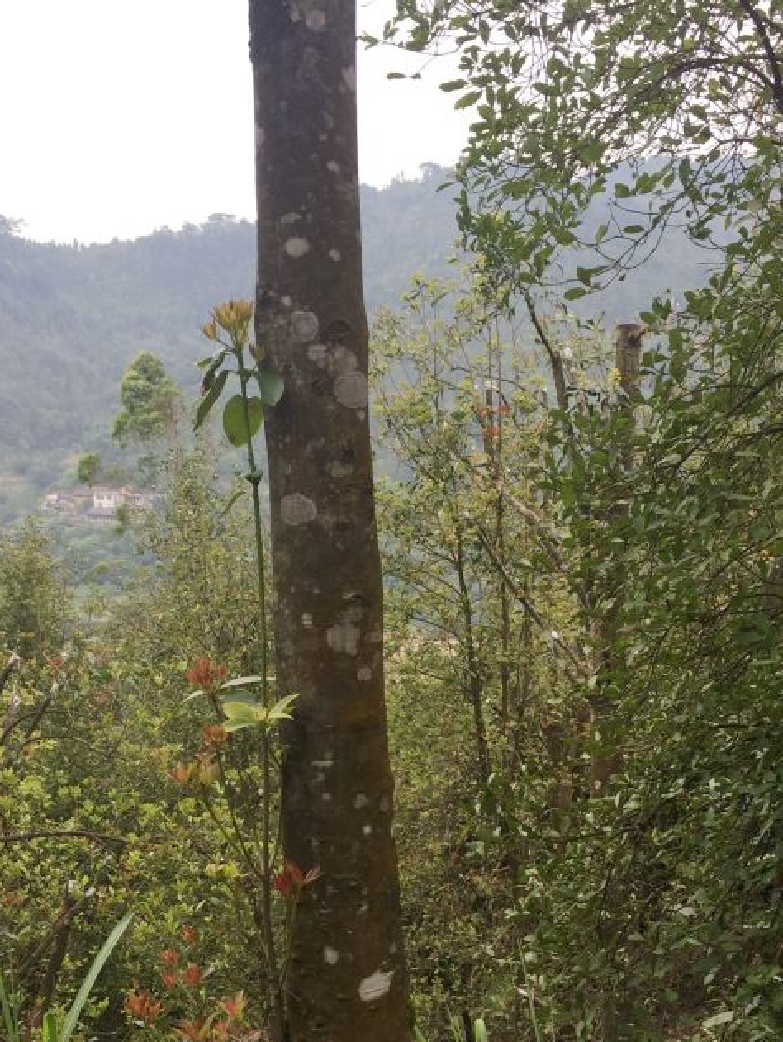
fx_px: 1476
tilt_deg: -8.7
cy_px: 694
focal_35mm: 49
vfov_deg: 38.5
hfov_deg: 29.6
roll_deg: -1.2
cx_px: 459
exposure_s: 1/273
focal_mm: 4.15
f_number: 2.2
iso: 32
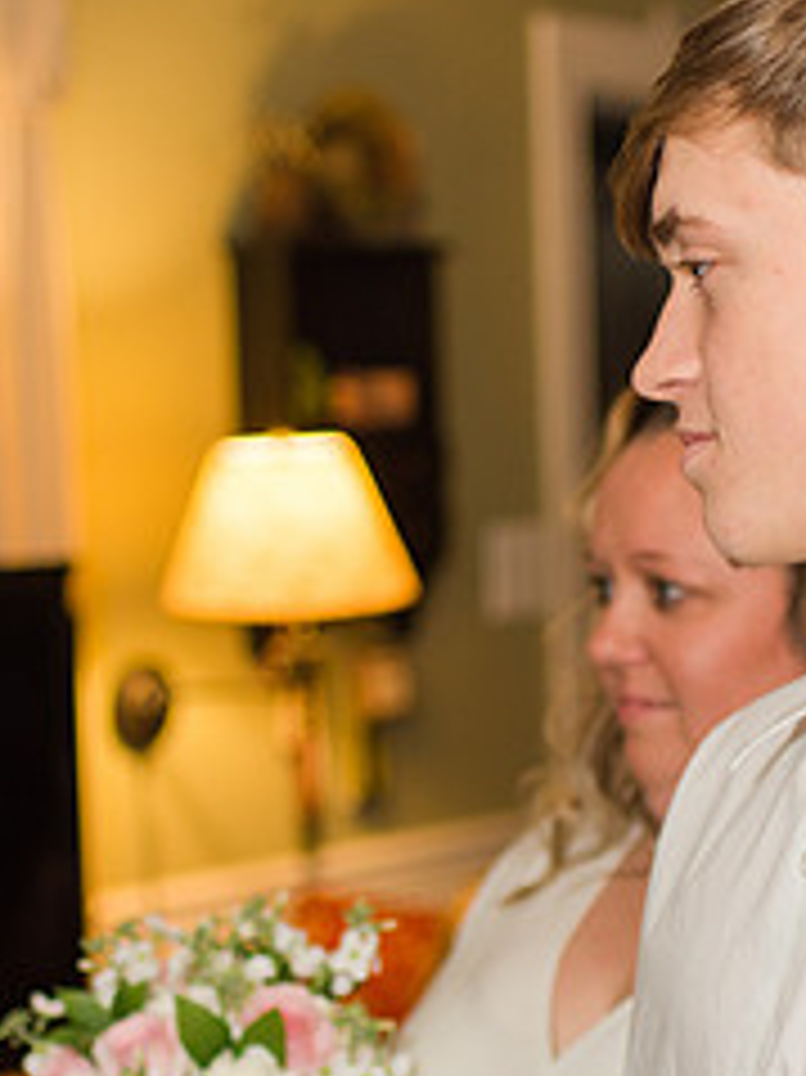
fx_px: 2952
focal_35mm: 95
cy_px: 783
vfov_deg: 20.5
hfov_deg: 15.5
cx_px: 387
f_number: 1.8
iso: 400
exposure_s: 1/160
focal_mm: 35
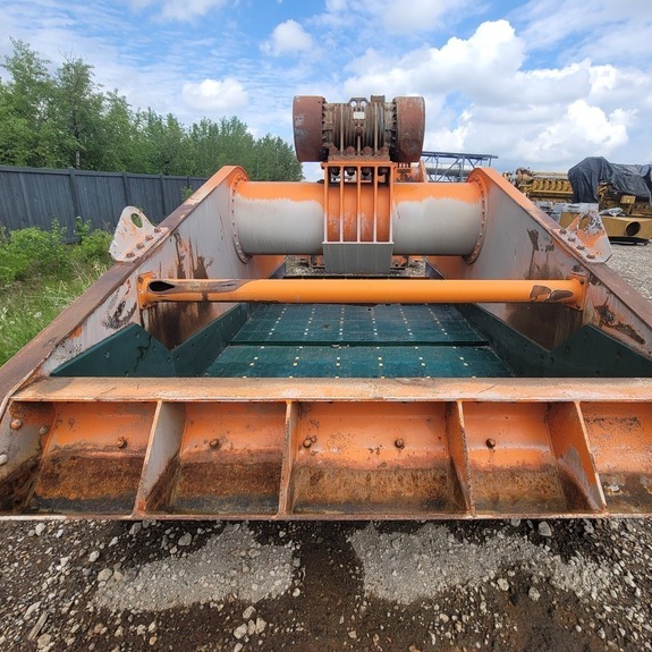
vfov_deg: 87.4
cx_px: 356
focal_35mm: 16
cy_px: 317
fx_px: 341
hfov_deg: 87.2
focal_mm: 2.2
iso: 64
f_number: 2.2
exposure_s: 1/1410
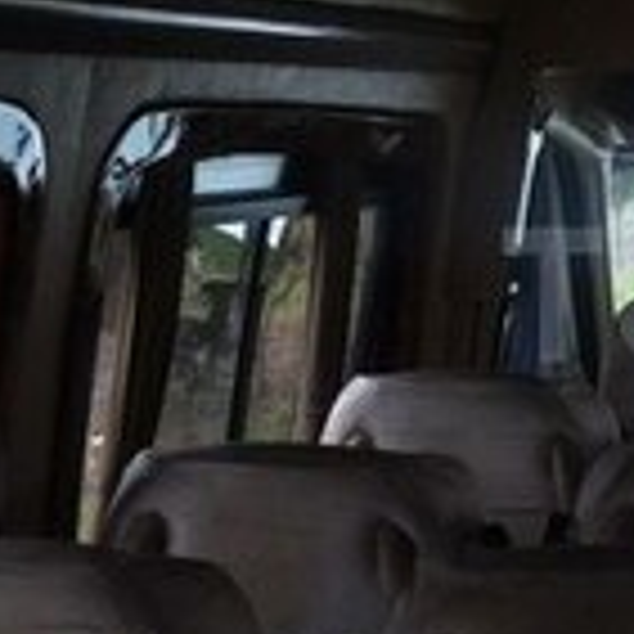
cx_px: 962
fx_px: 3005
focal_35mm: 145
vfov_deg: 12.0
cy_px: 295
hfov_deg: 11.5
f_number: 2.8
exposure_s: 1/120
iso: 125
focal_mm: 3.85
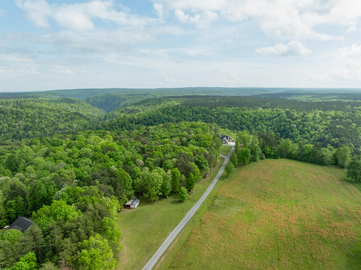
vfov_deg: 56.8
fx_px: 250
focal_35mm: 24
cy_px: 135
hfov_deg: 71.6
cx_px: 180
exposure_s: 1/240
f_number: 7.1
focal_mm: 12.29
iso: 100
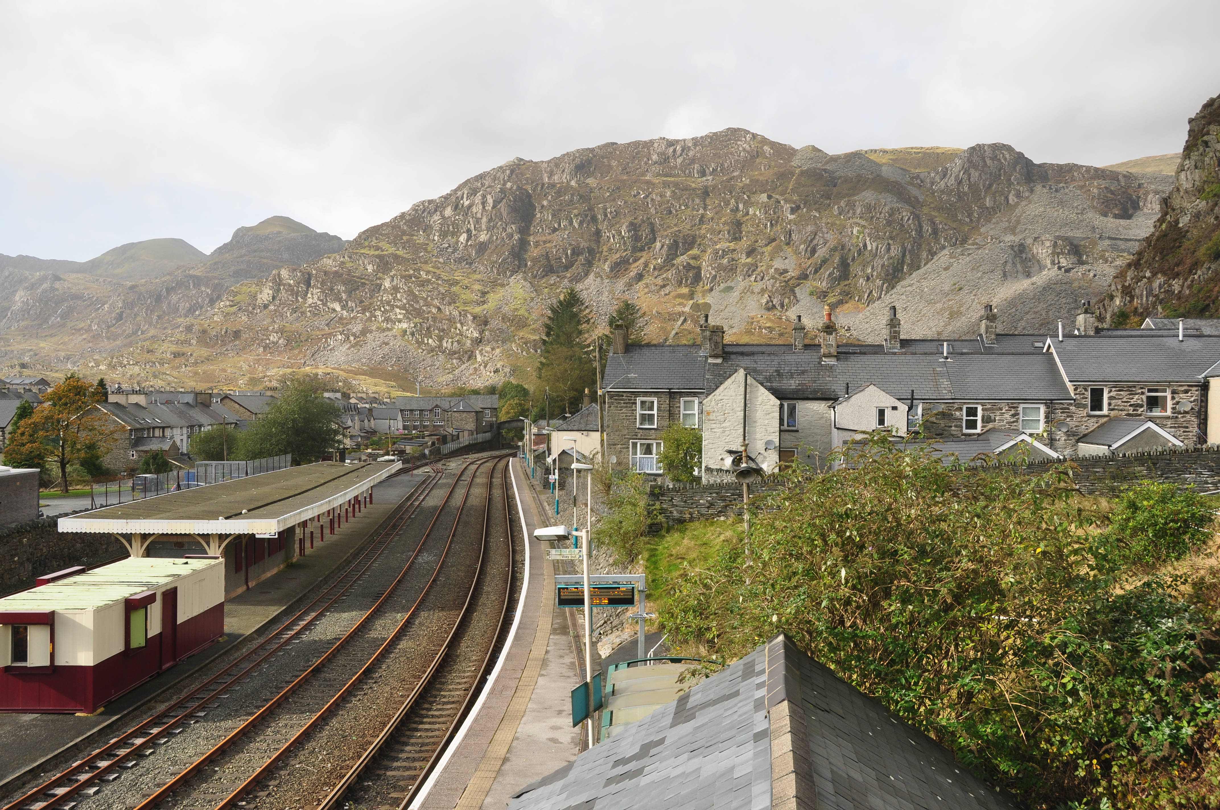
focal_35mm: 36
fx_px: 1219
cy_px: 405
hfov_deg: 53.2
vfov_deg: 36.8
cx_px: 610
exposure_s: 1/250
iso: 200
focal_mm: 24
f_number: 8
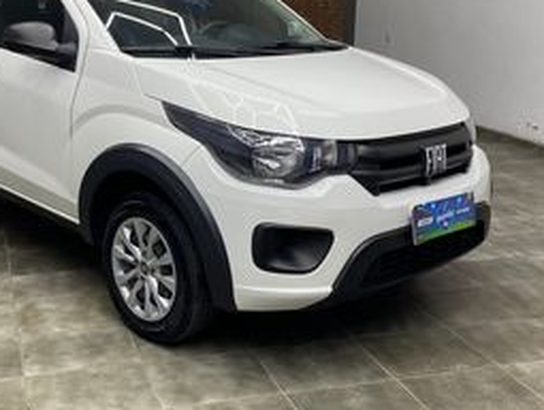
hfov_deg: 39.1
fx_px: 755
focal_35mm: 48
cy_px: 128
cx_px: 181
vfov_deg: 30.1
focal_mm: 4.25
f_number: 1.8
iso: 125
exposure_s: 1/120
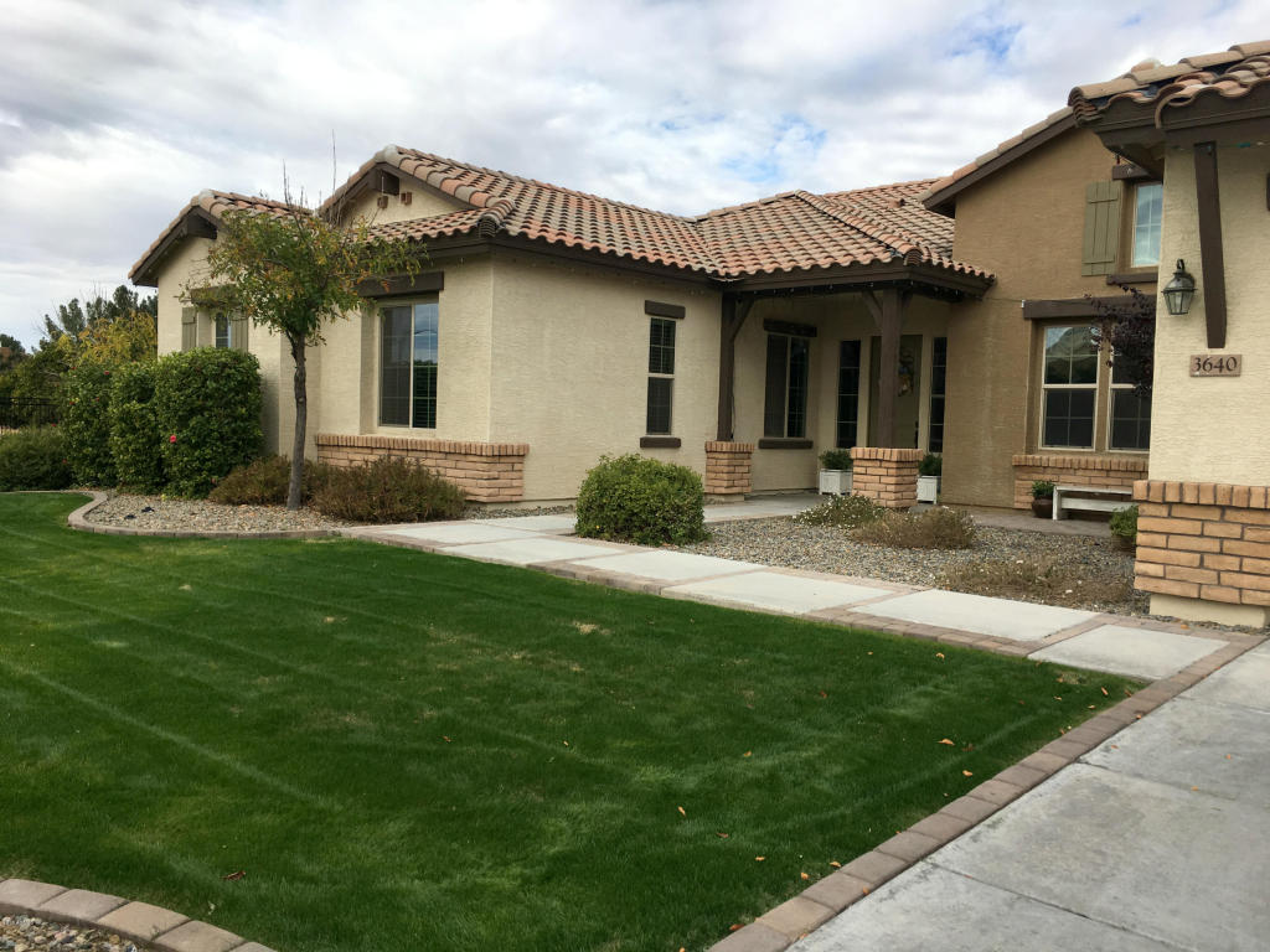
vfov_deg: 48.2
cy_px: 476
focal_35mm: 29
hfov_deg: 61.7
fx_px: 1064
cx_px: 635
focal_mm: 4.15
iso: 25
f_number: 2.2
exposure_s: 1/1304
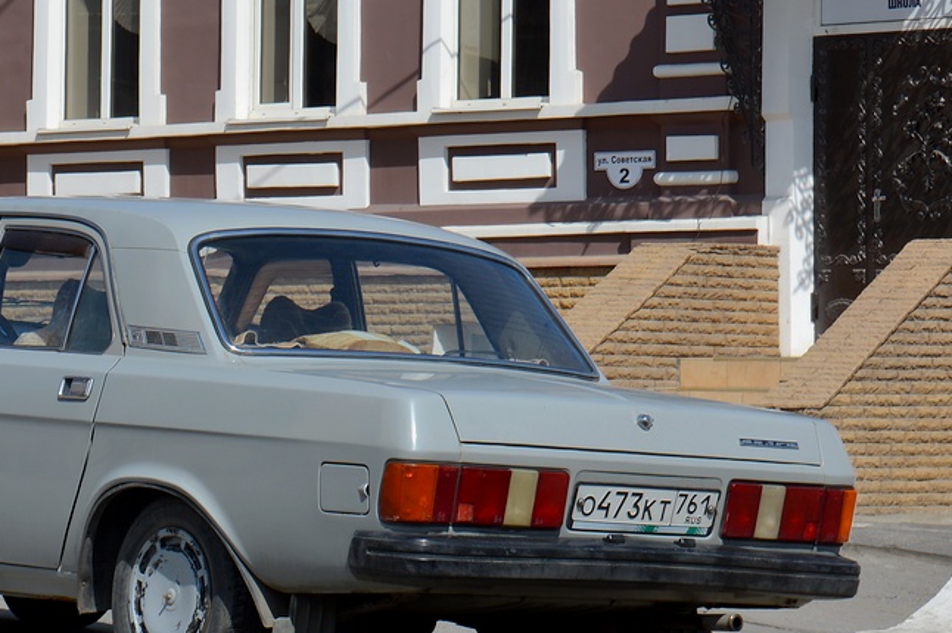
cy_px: 216
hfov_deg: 14.1
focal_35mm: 145
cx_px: 236
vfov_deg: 9.4
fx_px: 3832
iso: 100
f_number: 10
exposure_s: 1/400
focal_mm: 52
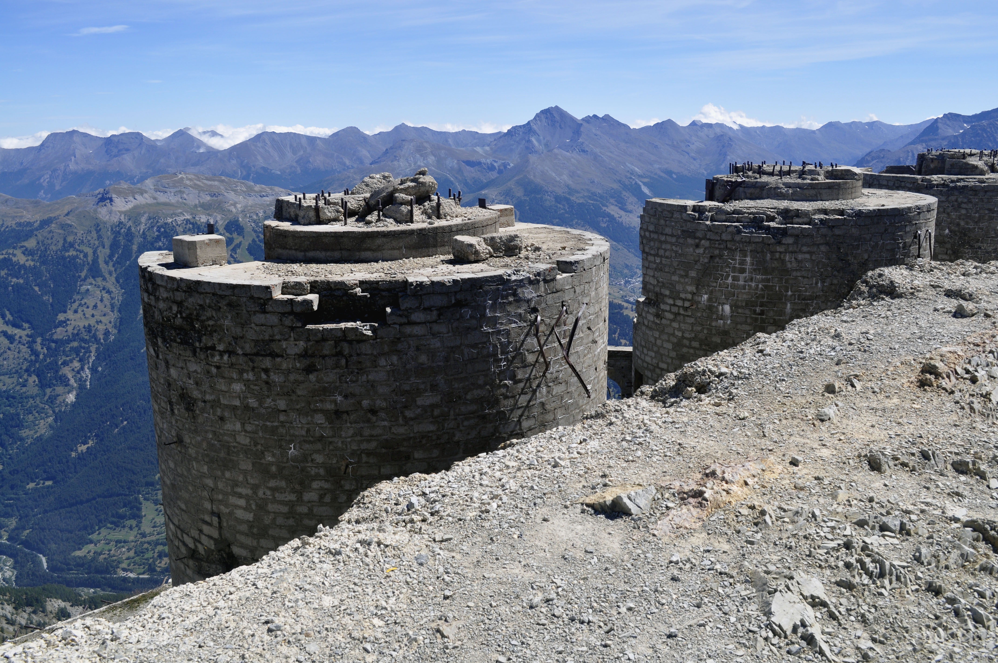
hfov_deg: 57.3
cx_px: 499
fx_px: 914
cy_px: 332
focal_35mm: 33
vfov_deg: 39.9
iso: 200
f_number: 11
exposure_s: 1/350
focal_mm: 22
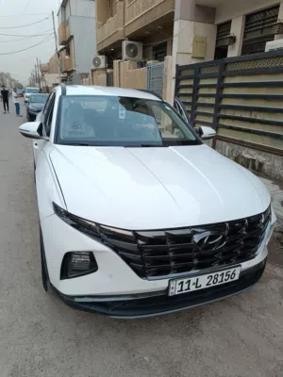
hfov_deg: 56.8
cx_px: 142
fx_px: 262
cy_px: 188
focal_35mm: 24
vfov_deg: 71.6
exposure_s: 1/100
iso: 493
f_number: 1.65
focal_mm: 6.14
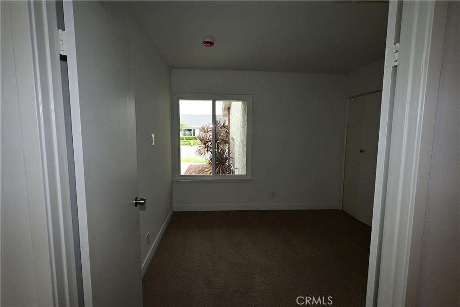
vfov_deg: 67.4
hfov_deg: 90.0
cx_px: 230
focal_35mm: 18
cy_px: 154
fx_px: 230
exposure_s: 1/100
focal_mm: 12
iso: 800
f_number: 11
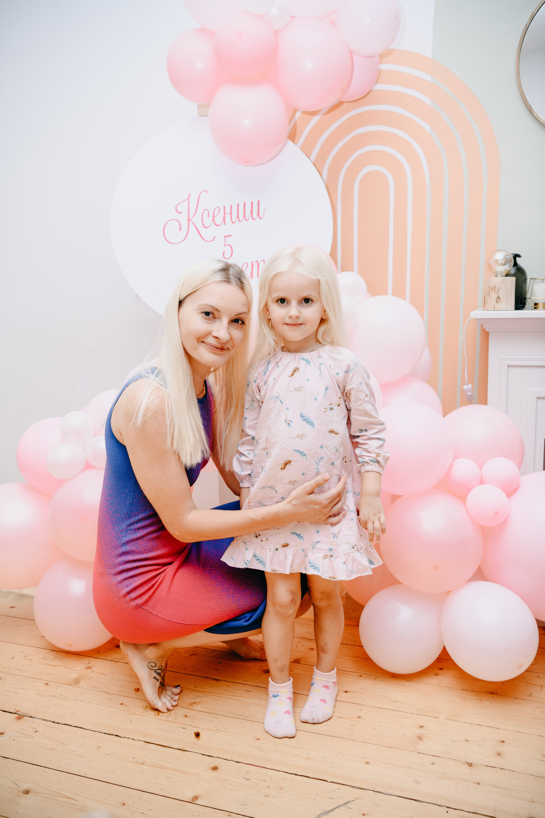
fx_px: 727
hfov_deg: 41.1
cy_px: 409
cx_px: 272
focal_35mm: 32
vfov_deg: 58.7
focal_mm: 32
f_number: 3.5
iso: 200
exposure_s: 1/160
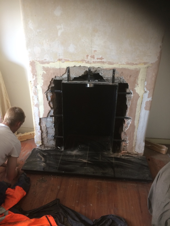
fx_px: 190
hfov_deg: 48.2
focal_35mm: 29
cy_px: 113
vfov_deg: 61.7
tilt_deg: -24.5
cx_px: 85
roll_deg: -0.3
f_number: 2.2
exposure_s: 1/33
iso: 40
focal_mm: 4.15
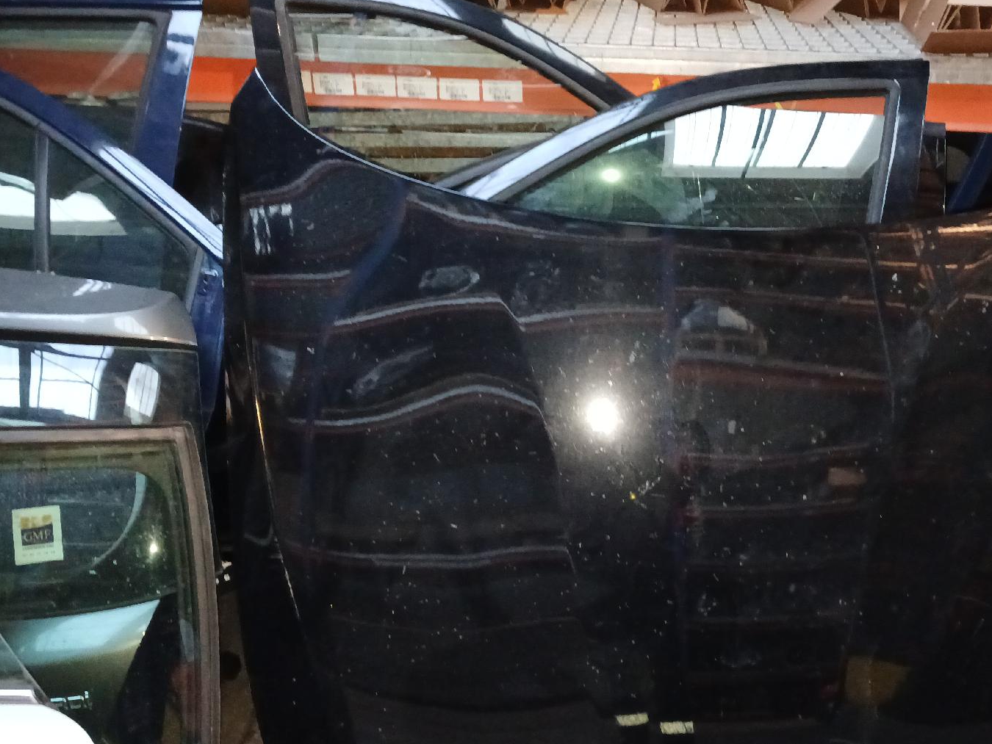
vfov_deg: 39.4
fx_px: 1032
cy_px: 469
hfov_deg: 50.8
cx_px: 624
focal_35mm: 36
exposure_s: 1/20
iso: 800
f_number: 1.8
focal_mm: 3.98
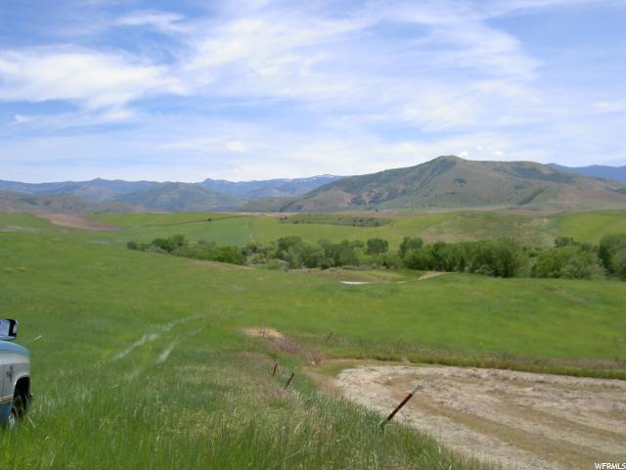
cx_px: 313
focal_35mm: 39
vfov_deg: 36.8
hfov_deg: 47.9
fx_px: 705
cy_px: 235
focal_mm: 8
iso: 100
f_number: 4.7
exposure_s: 1/500
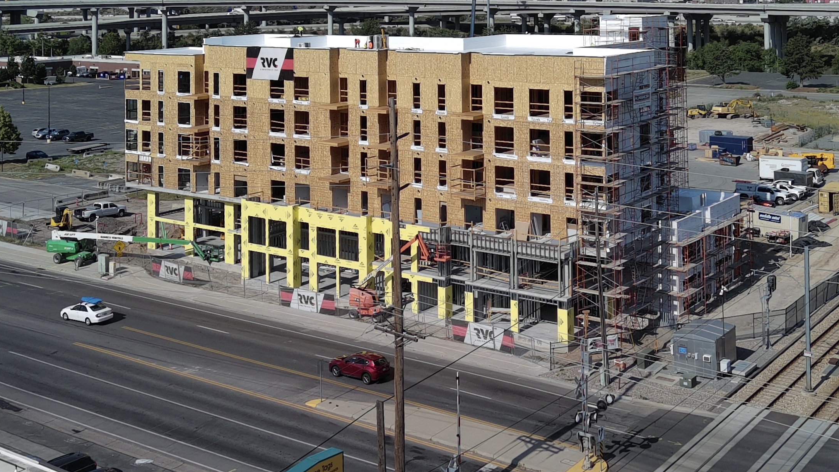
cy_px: 177
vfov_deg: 44.0
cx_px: 425
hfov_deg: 71.9
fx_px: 578
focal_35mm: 26
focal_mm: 6.67
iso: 100
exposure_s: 1/7407
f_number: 1.9
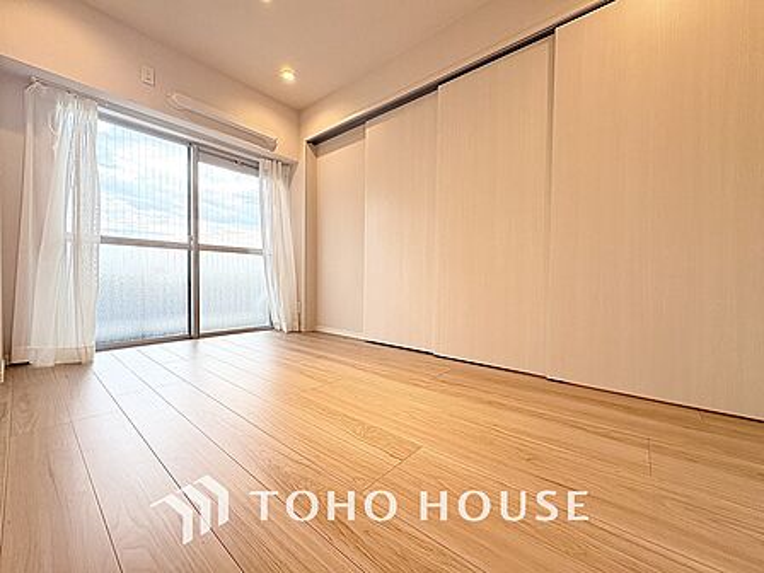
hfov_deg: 102.1
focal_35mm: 14
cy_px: 286
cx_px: 382
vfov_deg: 85.7
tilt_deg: -1.2
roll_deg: -0.1
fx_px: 309
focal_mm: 2.22
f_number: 2.2
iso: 100
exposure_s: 1/122
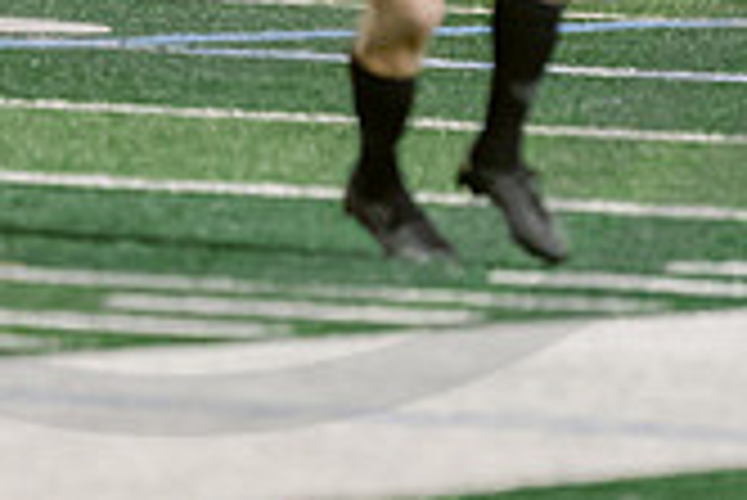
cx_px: -212
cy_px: -504
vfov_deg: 1.1
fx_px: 24880
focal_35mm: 1198
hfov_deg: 1.7
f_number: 2.8
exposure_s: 1/500
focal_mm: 200
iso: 2500
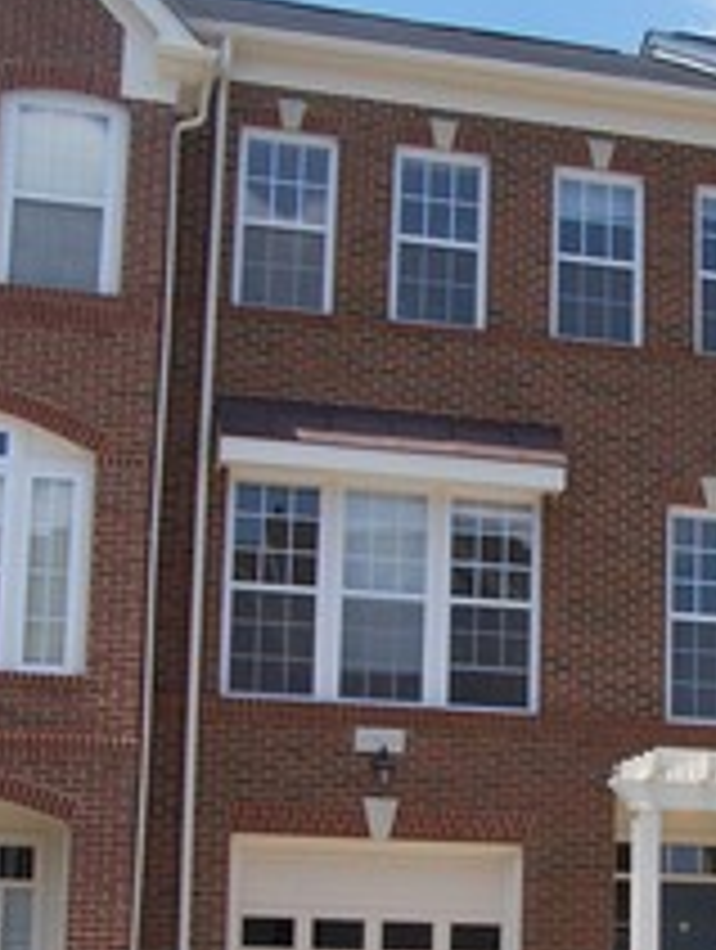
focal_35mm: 69
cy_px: 729
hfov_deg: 21.1
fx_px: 1897
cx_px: 590
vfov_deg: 27.7
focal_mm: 6.3
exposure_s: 1/640
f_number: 4
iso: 80
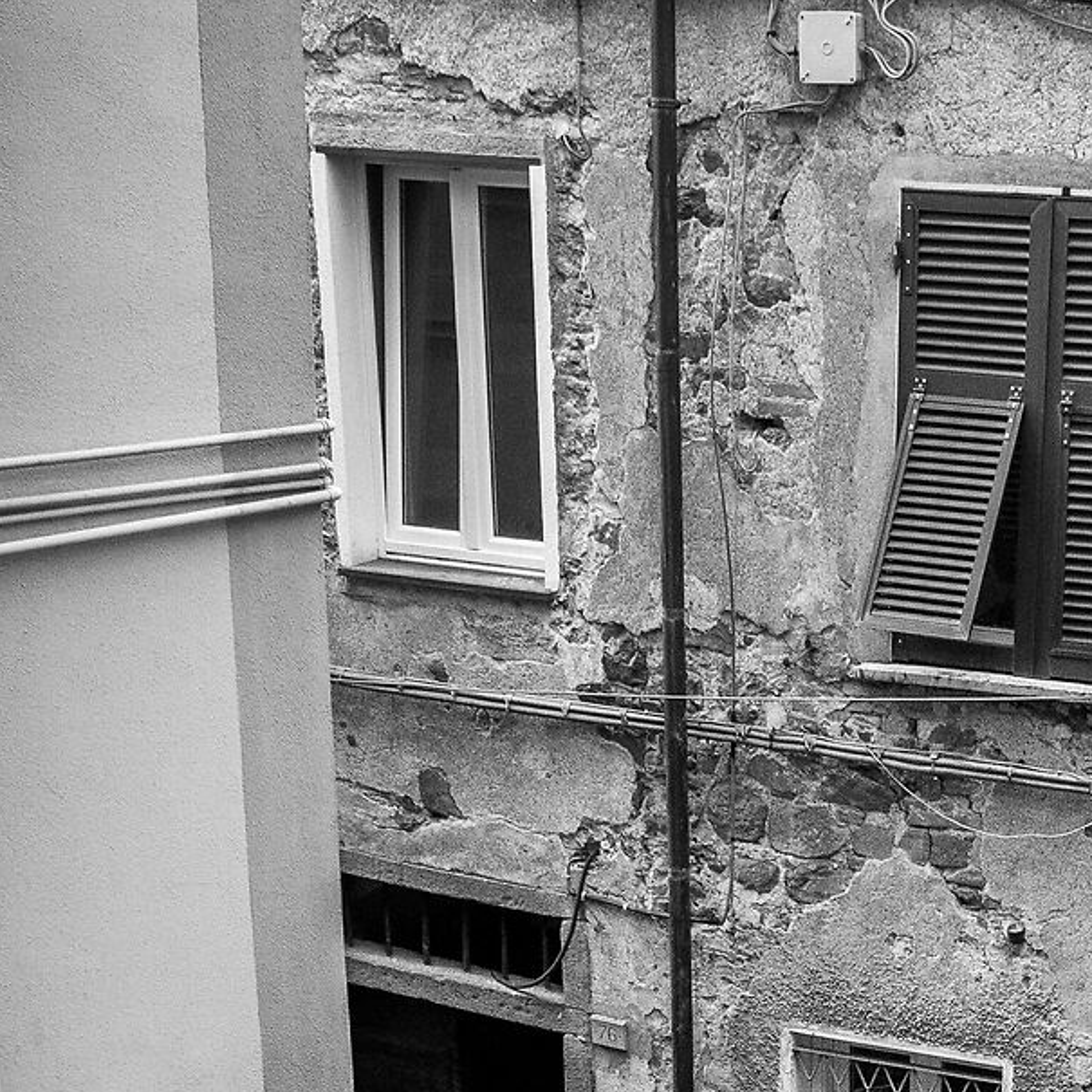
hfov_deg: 21.0
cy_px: 1383
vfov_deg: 19.8
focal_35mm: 81
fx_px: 2891
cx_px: 966
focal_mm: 24
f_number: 8
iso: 2200
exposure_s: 1/200
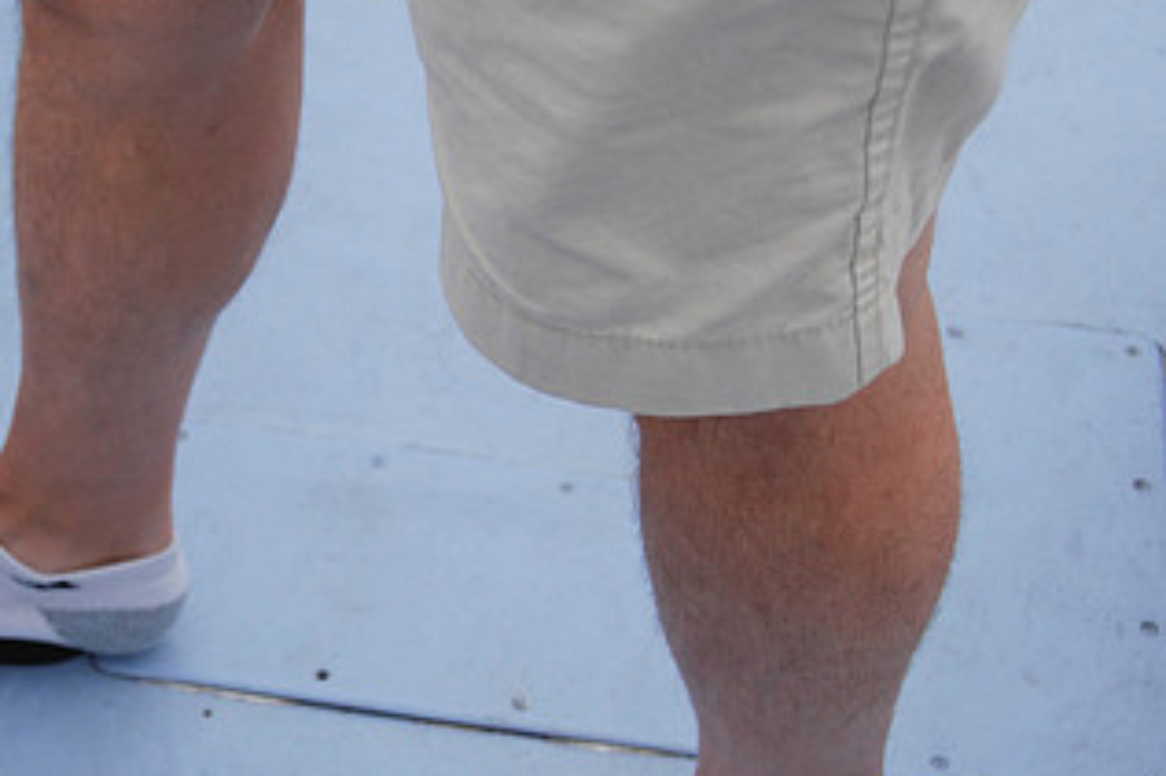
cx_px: 235
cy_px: 511
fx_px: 2849
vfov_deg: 15.5
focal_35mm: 88
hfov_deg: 22.8
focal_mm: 32
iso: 250
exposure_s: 1/80
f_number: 4.5
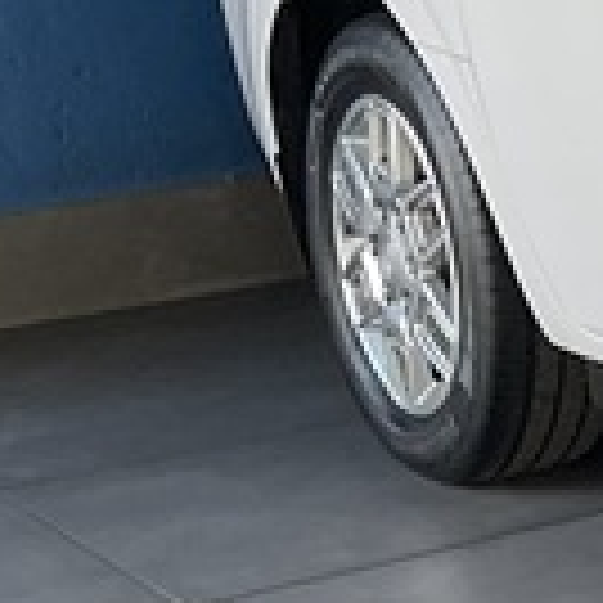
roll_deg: +2.0
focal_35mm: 169
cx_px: 2038
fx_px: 3331
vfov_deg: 10.3
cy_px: 234
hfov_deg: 8.2
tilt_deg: -14.2
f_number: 1.6
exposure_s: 1/121
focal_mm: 5.1
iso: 100
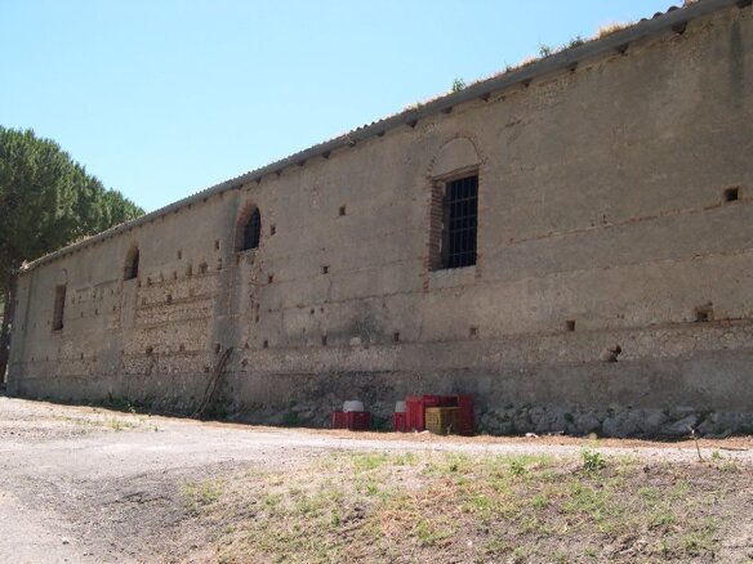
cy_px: 282
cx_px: 376
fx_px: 827
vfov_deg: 37.7
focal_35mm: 38
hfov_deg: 49.0
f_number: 7.6
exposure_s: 1/94.8
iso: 100
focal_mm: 8
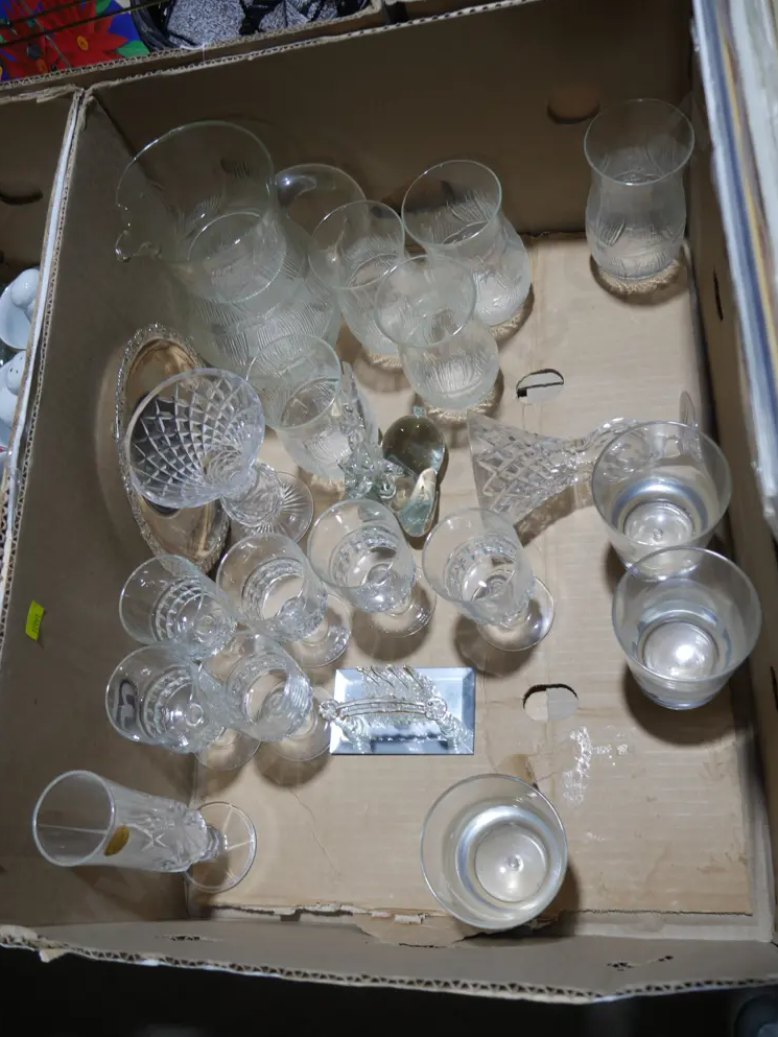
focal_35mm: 33
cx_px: 386
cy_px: 533
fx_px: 989
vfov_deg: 55.3
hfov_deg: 43.0
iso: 200
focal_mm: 16
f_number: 3.6
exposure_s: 1/100
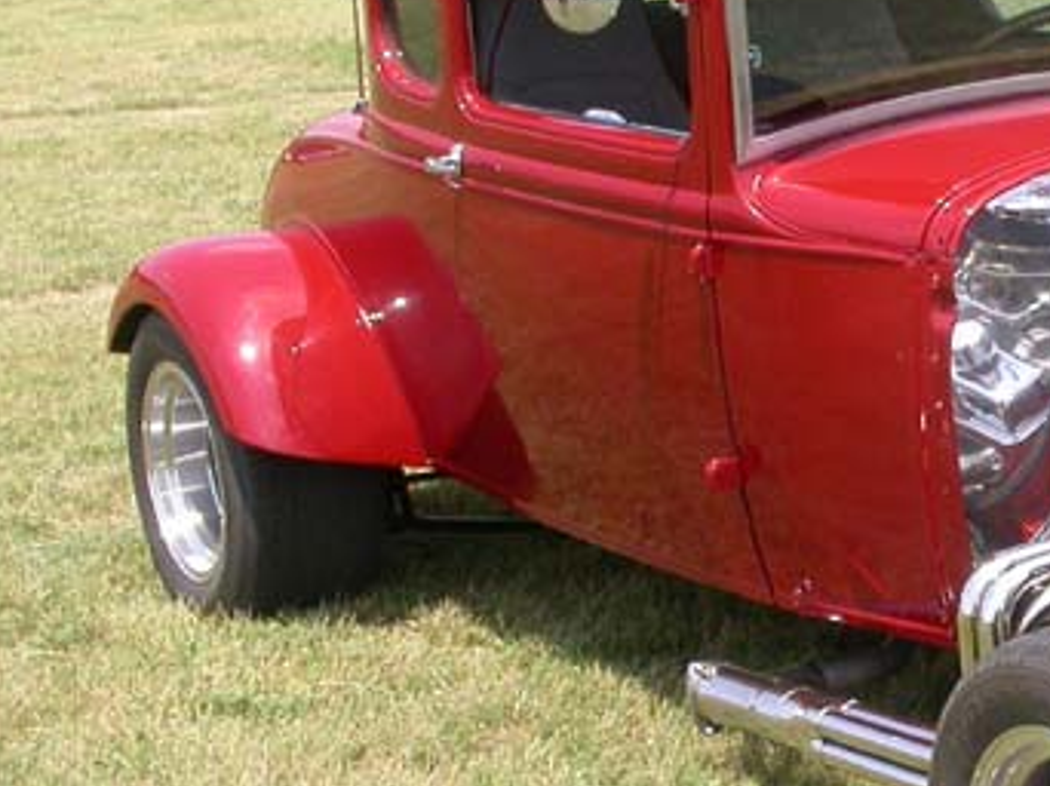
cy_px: 433
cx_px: 1093
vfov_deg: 16.6
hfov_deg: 21.1
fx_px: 2698
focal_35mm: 89
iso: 100
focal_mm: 7.85
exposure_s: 1/227
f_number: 6.7
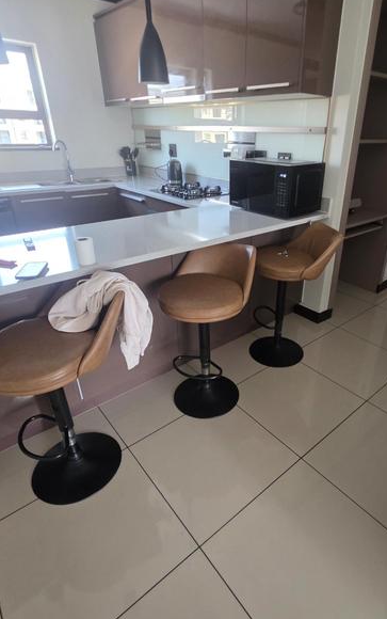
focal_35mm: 19
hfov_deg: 61.6
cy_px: 310
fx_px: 320
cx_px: 238
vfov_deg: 88.0
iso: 200
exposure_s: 1/60
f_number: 1.9
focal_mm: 2.2
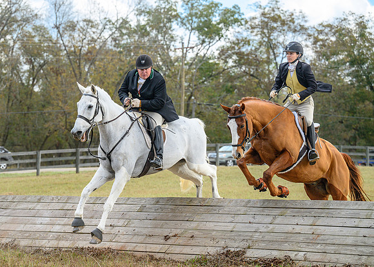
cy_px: 159
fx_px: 1247
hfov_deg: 17.0
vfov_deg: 12.2
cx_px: 128
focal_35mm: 118
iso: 640
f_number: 3.5
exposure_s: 1/1000
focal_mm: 90
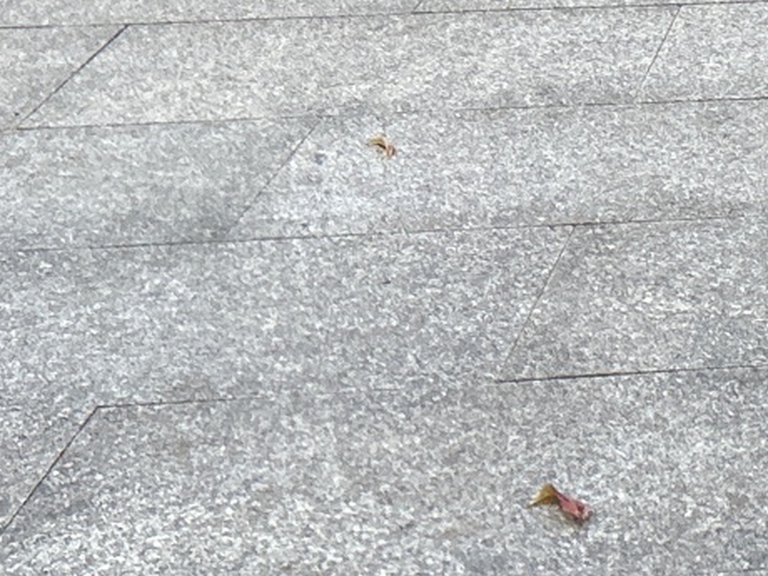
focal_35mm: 113
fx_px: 2507
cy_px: -528
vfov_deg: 11.9
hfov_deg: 14.3
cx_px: 1574
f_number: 1.5
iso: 50
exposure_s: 1/1100
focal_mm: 5.7
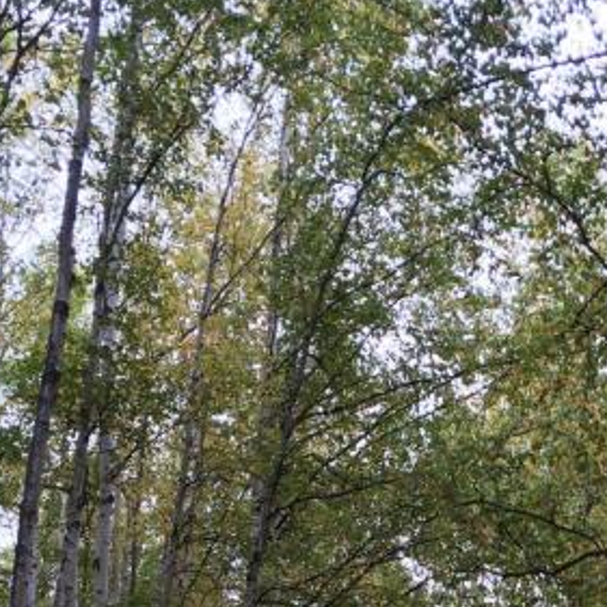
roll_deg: +2.1
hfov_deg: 24.4
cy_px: 784
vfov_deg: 22.2
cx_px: 454
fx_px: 1389
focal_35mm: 70
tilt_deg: +12.0
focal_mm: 4.15
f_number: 2.2
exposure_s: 1/120
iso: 32
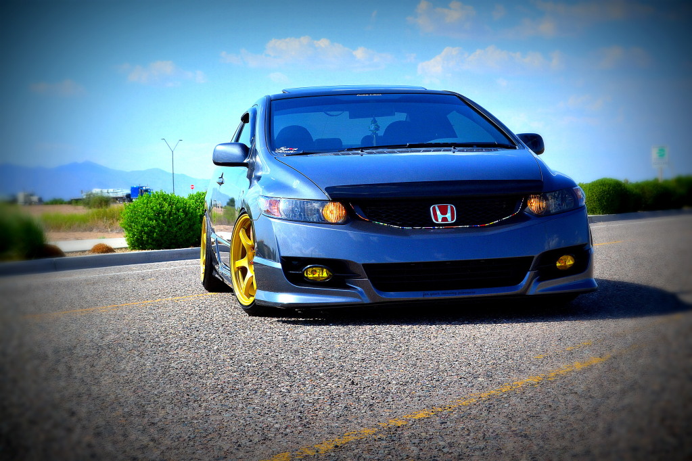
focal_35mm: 72
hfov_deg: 28.1
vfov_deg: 18.9
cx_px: 346
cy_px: 230
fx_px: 1384
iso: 400
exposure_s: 1/400
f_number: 11
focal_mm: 48
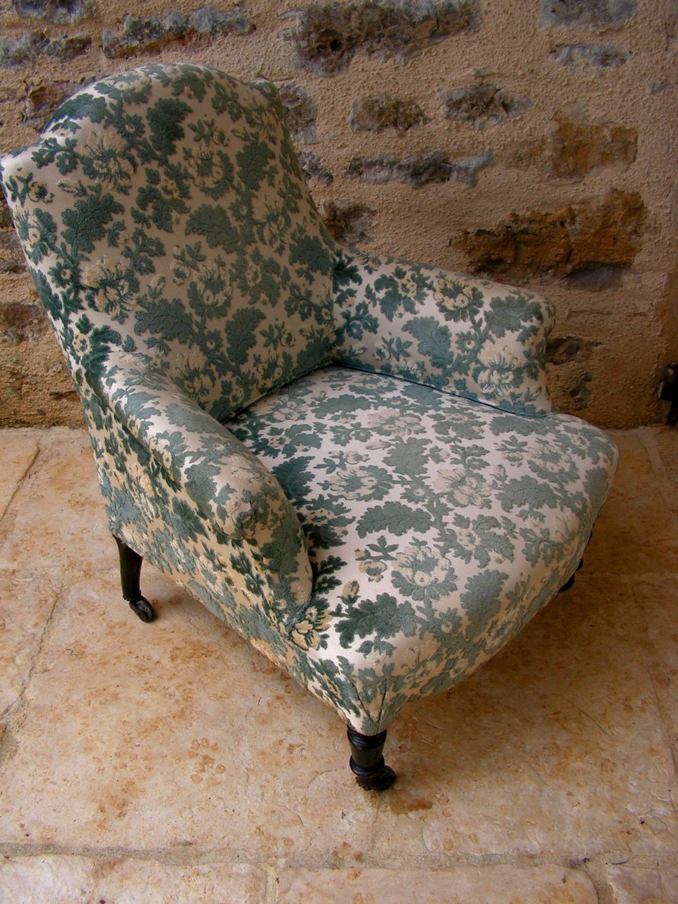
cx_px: 339
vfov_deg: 51.4
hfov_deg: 39.7
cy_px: 452
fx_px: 940
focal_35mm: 36
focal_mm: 6
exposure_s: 1/160
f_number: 3.2
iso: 64
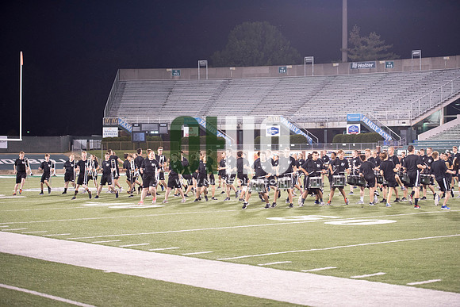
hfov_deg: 28.8
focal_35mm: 70
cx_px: 230
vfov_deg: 19.5
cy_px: 154
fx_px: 895
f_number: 2.8
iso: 1000
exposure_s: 1/320
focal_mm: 70
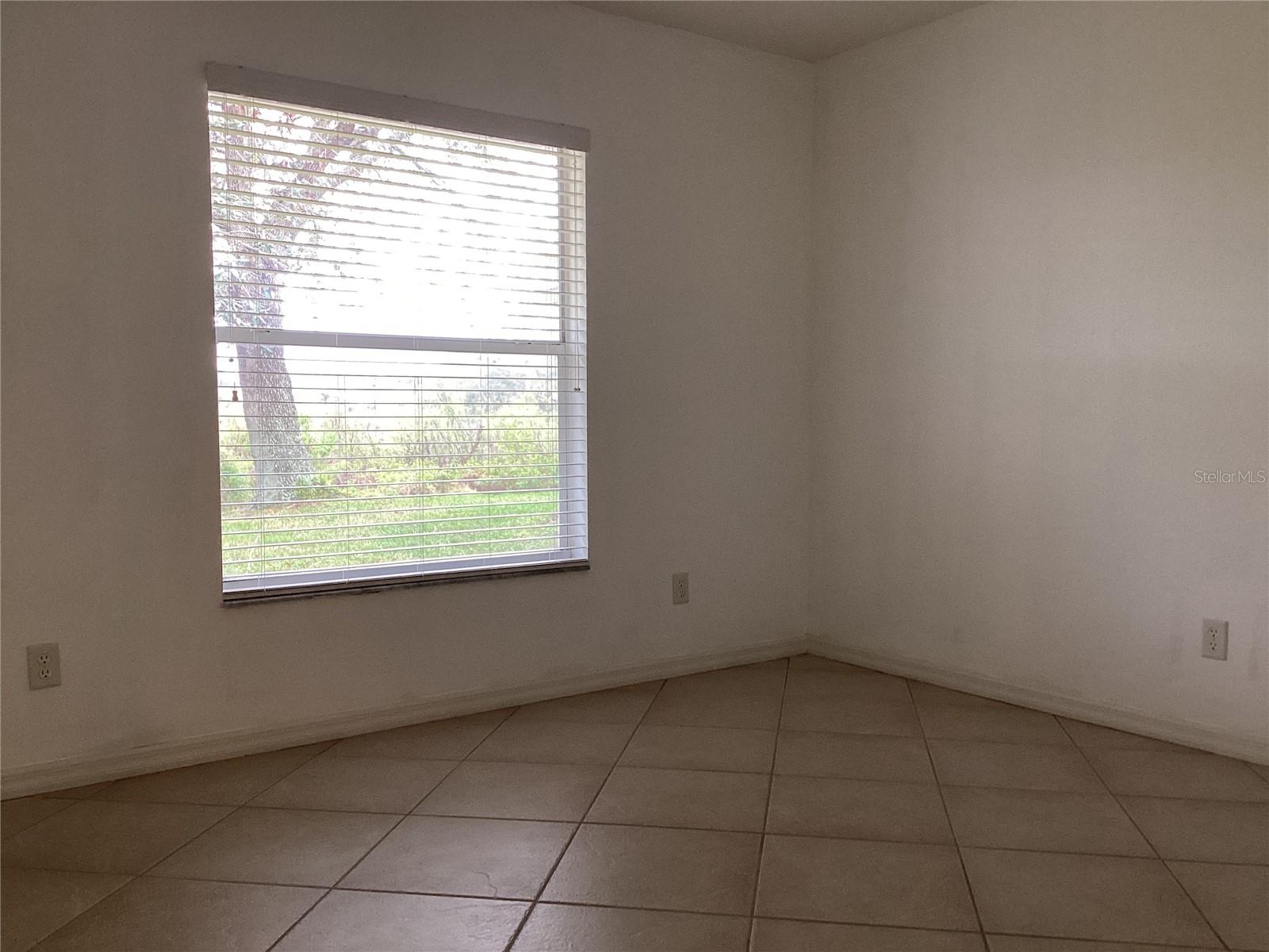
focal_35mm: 31
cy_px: 476
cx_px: 634
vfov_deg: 45.4
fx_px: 1136
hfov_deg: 58.4
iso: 125
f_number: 2.4
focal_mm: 3.3
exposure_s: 1/50
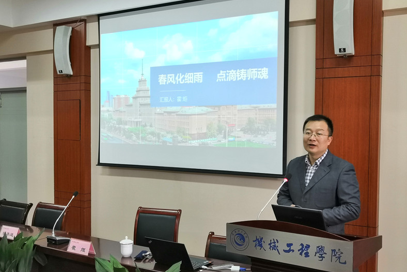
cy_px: 145
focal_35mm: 38
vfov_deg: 35.1
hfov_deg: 50.7
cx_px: 202
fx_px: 430
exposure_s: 1/33.3
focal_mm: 3.95
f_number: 1.8
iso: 200
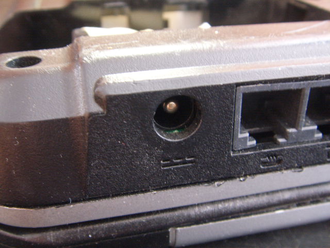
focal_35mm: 39
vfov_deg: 36.8
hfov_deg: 47.9
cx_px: 165
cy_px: 124
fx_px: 372
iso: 152
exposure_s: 1/3
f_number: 3.5
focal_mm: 6.6
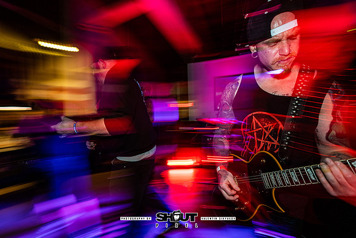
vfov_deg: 81.2
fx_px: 138
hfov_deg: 104.2
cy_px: 119
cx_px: 178
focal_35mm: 14
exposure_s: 1/10
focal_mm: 14
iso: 320
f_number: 2.8
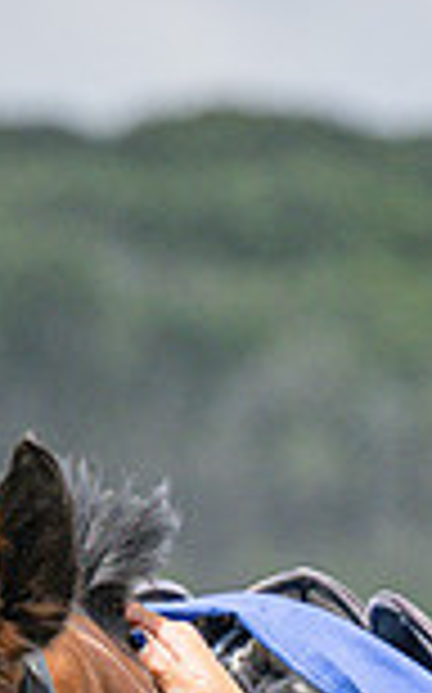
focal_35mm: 1036
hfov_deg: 1.3
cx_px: 256
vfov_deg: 2.0
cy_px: 803
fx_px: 19552
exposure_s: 1/3200
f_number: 4
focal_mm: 125
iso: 400
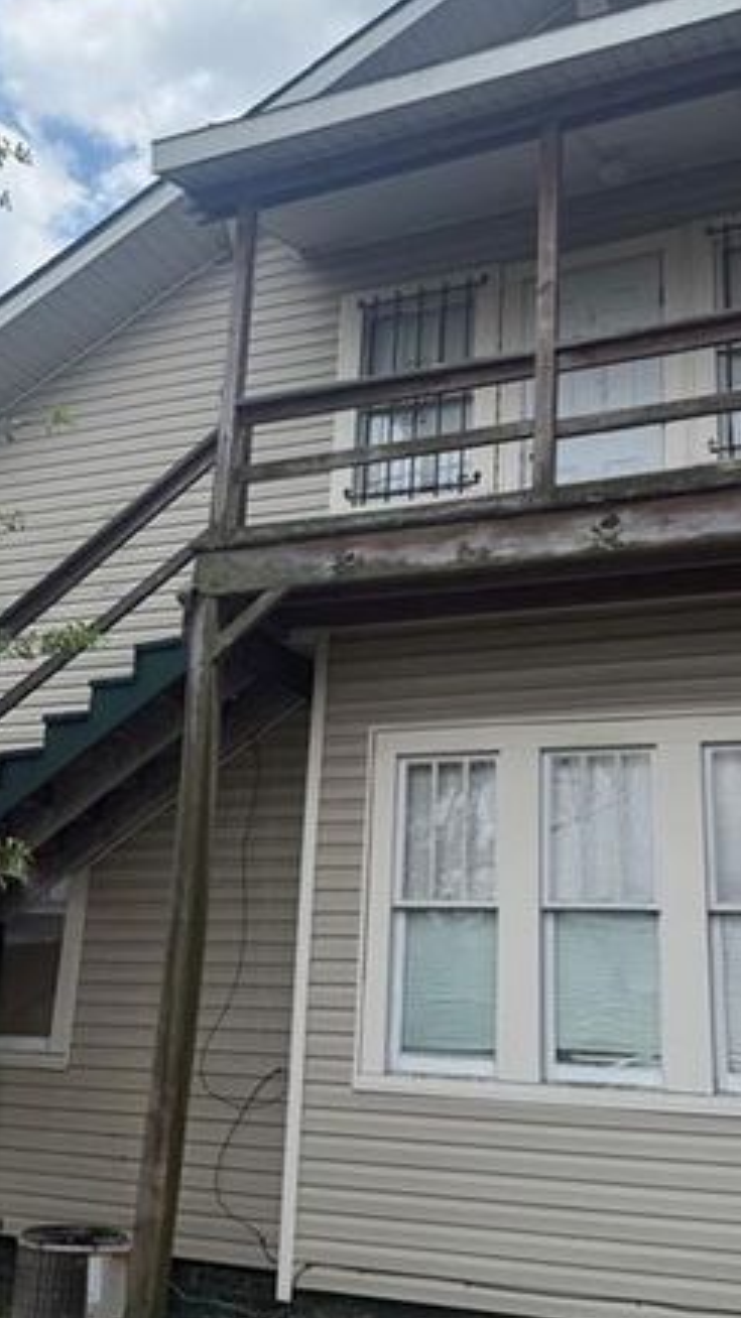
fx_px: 1398
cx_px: 360
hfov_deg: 29.7
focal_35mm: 40
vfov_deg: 50.4
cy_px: 591
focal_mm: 6.76
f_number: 1.78
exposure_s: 1/5319
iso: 100
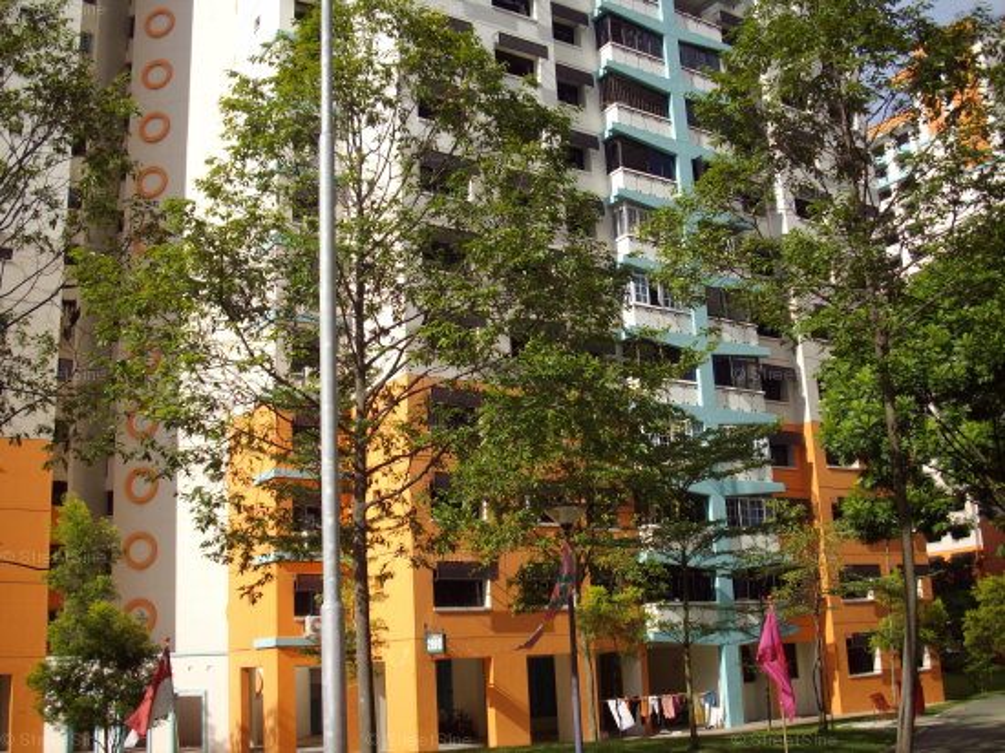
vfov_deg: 38.6
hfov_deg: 50.2
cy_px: 376
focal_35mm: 37
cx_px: 502
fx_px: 1074
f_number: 5.6
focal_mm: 6.2
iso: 80
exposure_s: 1/250
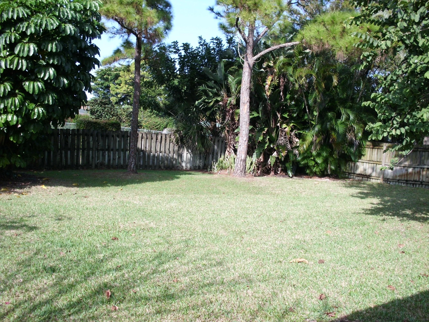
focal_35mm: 36
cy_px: 161
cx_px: 214
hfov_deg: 51.4
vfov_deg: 39.7
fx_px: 446
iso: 100
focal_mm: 6.3
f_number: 7.3
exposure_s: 1/125
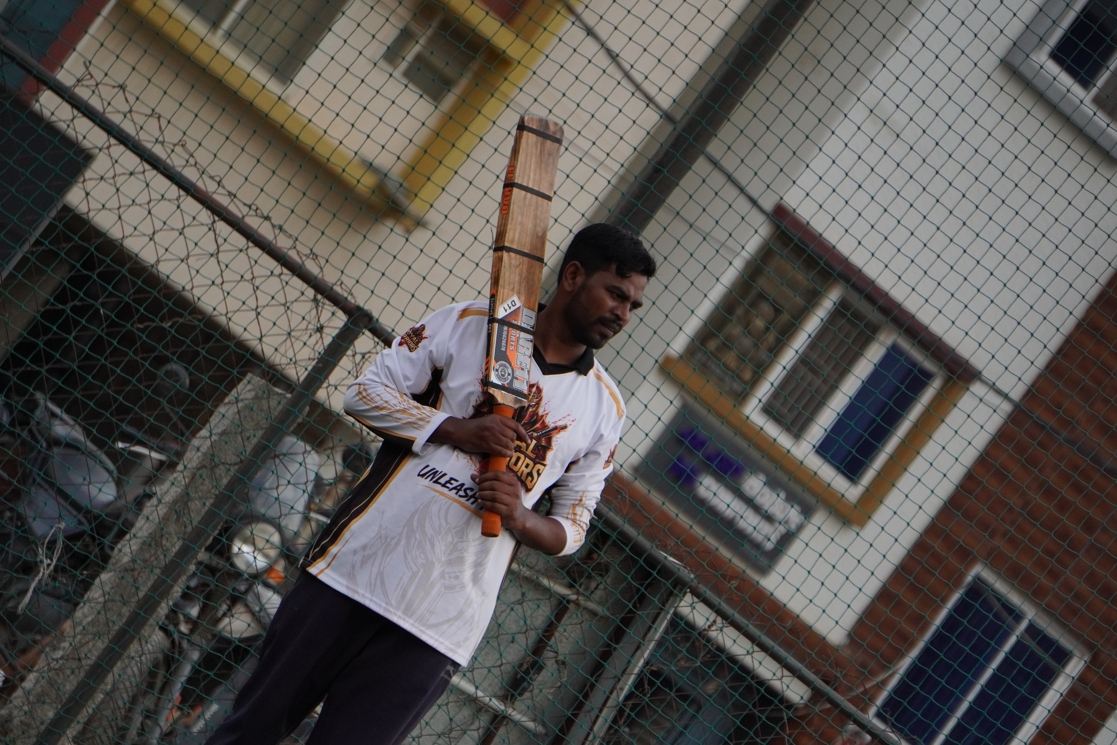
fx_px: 9494
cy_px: 372
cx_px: 558
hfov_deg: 6.7
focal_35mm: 306
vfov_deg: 4.5
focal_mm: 204
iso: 1000
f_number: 6.3
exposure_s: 1/1000
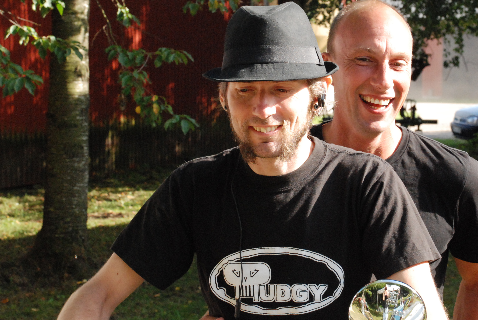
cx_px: 305
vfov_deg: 13.5
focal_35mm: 102
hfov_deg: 19.9
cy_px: 127
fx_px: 1356
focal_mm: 48
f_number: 10
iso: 1600
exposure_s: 1/400
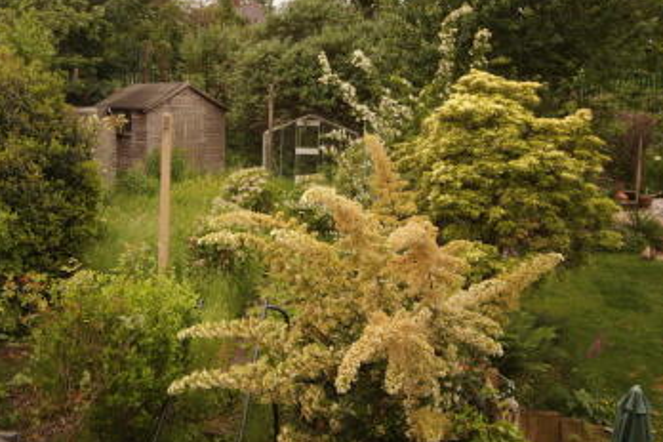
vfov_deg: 32.6
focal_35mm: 41
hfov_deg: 46.8
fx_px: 755
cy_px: 203
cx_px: 231
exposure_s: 1/160
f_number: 5.6
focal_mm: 20
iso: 100
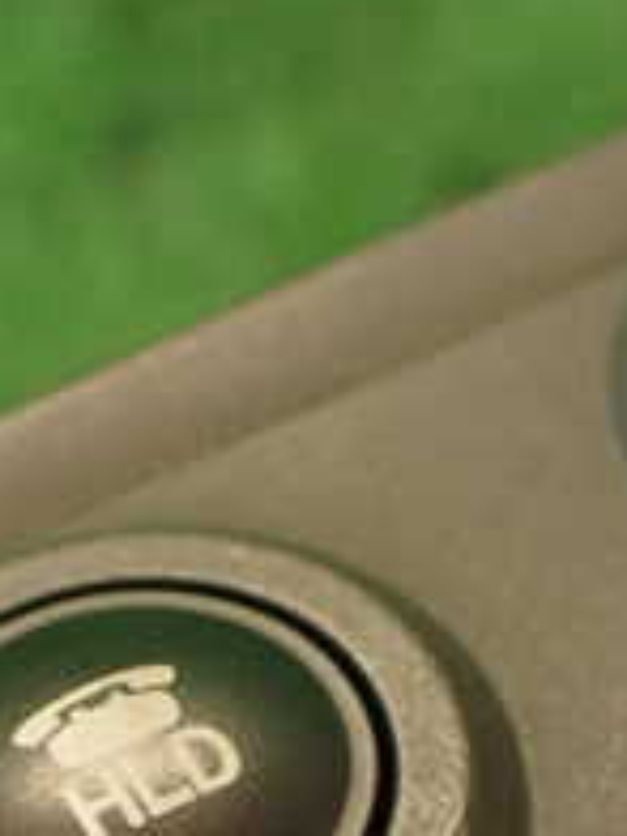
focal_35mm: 98
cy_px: 909
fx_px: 2367
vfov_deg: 19.2
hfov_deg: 15.0
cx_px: 179
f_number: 2.4
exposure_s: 1/40
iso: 200
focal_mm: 5.79
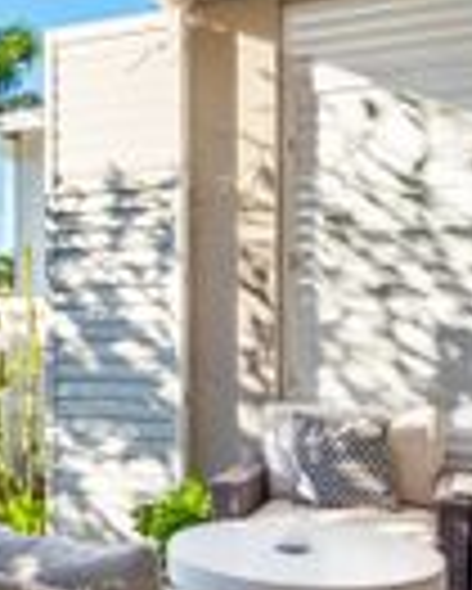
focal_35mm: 47
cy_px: 304
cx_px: 81
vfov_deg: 39.5
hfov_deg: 31.1
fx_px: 820
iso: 100
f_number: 11
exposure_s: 1/100
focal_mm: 14
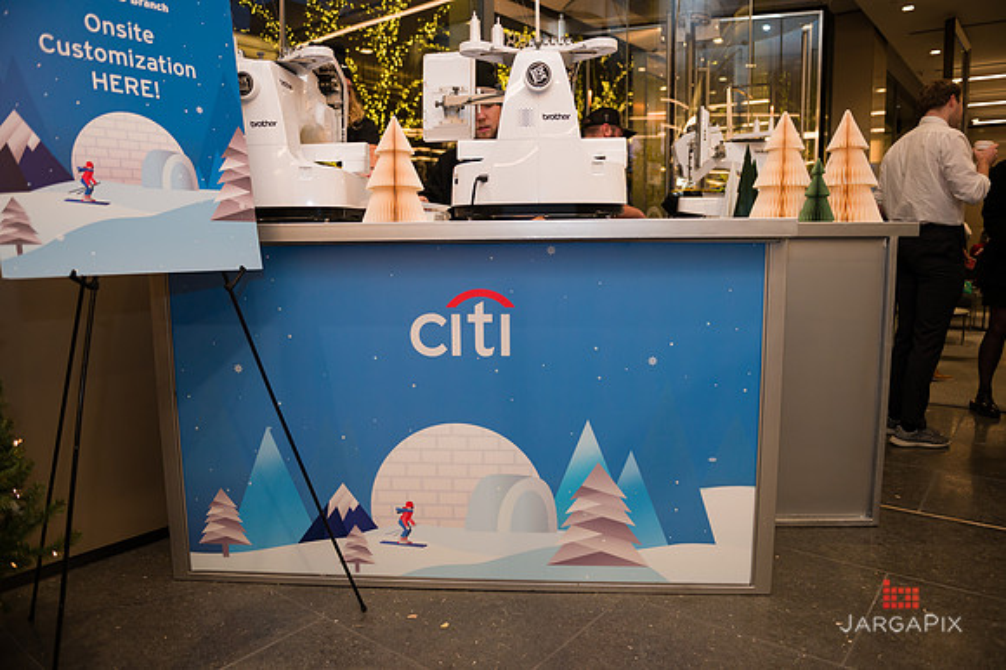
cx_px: 503
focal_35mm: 24
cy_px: 335
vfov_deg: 53.1
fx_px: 670
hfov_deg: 73.8
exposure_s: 1/200
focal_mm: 24
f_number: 3.2
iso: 400
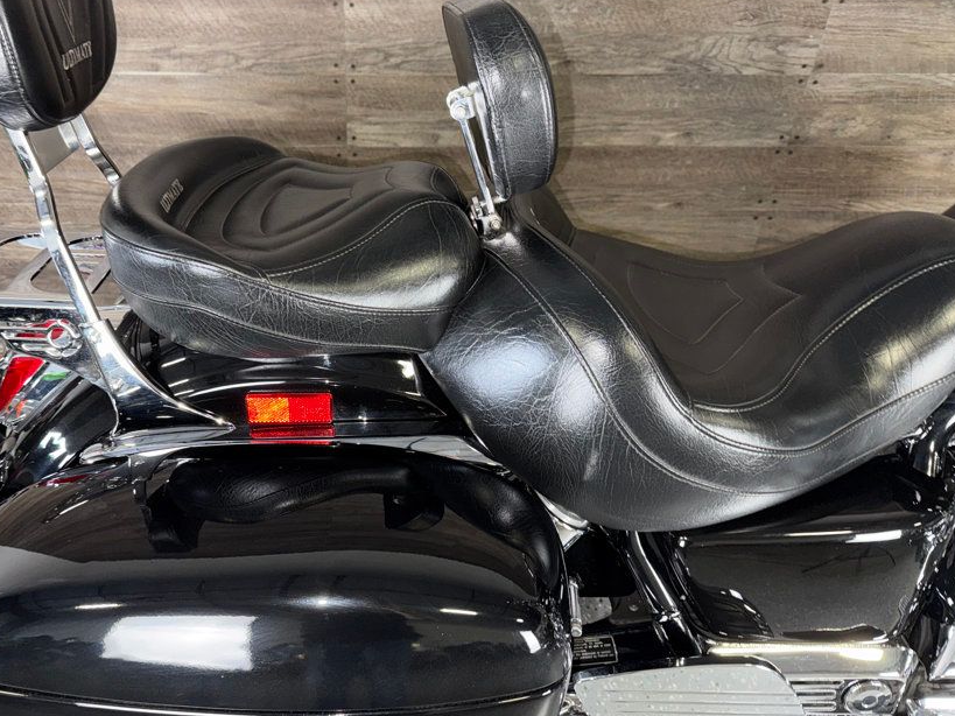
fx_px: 828
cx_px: 364
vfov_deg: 46.8
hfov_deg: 59.3
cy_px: 361
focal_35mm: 30
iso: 64
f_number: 1.78
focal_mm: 6.76
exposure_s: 1/15
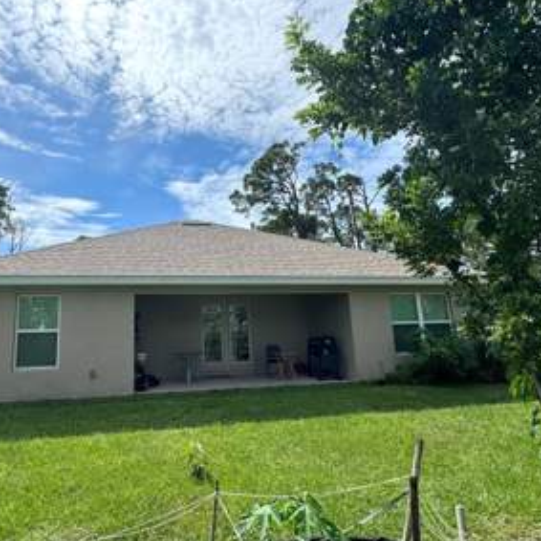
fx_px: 371
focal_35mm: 21
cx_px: 184
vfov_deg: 72.1
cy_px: 258
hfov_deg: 70.2
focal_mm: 2.22
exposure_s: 1/3390
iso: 50
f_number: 2.2
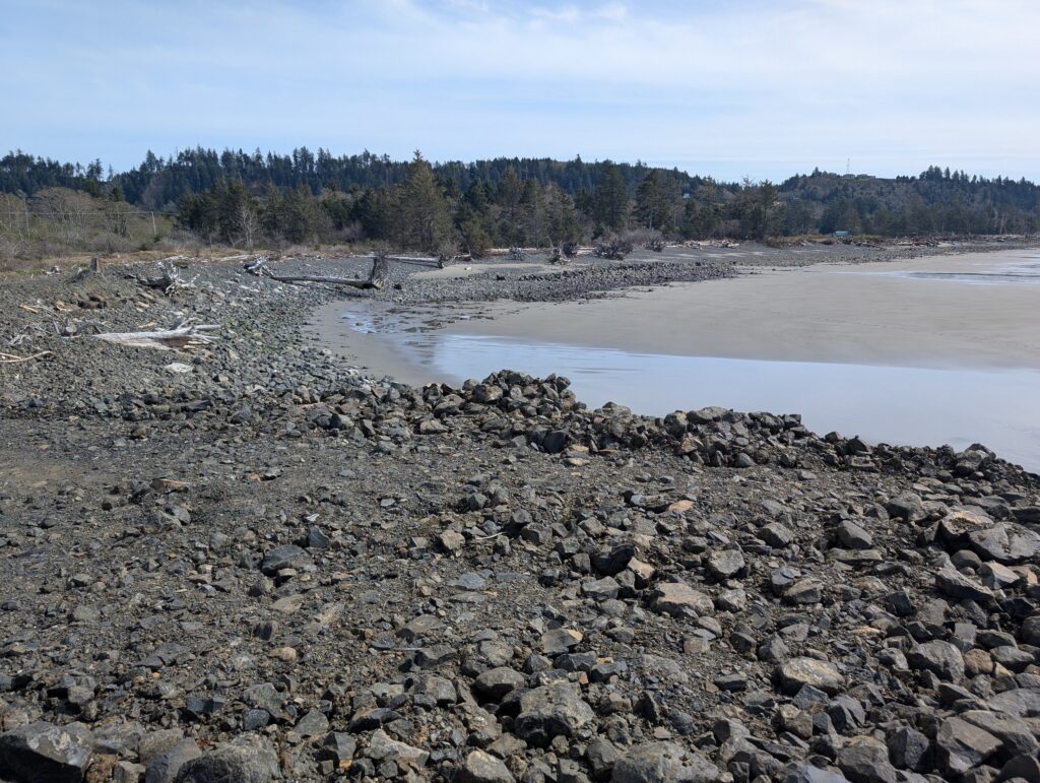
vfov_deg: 56.9
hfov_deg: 71.5
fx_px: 722
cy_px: 392
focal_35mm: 24
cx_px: 520
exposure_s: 1/945
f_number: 1.68
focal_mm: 6.9
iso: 21
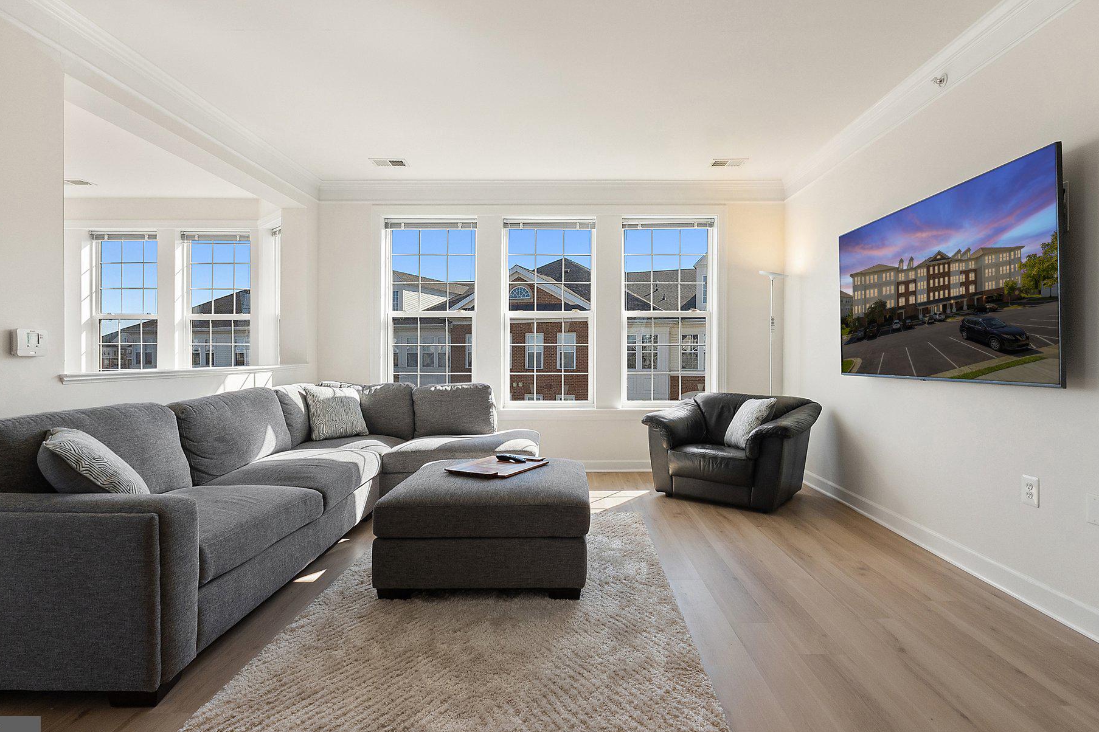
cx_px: 529
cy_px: 346
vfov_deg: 70.4
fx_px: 519
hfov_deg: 93.2
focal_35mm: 17
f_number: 8
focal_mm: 10
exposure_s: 1/100
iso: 800
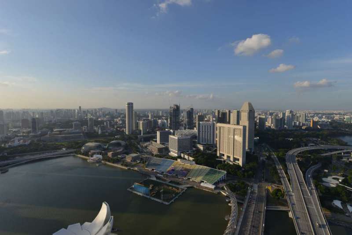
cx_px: 176
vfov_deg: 67.4
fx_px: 176
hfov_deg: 90.0
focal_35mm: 18
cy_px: 118
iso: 100
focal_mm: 18
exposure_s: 1/250
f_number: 8
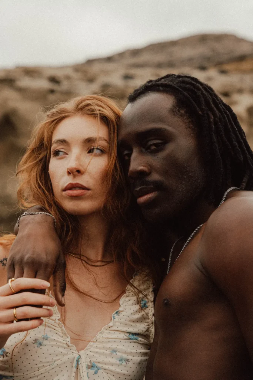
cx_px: 126
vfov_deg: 28.8
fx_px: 738
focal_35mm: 70
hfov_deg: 19.5
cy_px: 190
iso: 125
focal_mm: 70
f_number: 5
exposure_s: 1/125
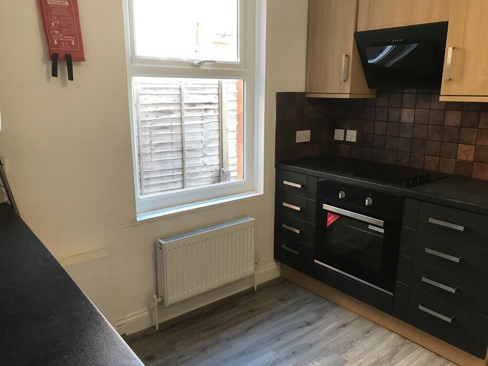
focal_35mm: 28
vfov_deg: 49.7
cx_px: 244
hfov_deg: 63.4
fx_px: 395
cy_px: 183
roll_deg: -0.5
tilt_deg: -13.0
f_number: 1.8
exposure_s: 1/33
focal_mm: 3.99
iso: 40
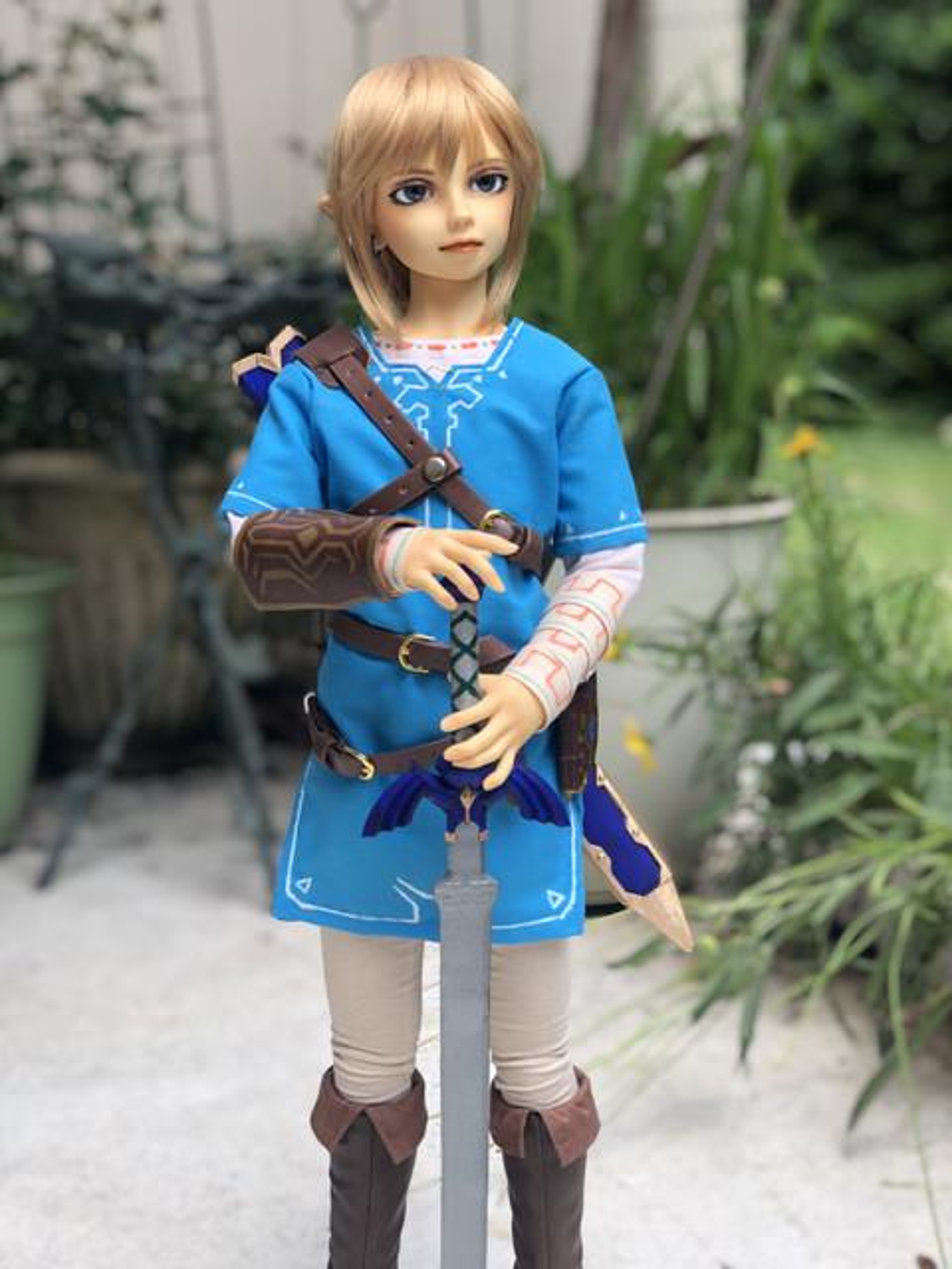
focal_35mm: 57
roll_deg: -0.4
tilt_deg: -8.2
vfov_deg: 33.8
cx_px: 476
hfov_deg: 25.7
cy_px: 634
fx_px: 2090
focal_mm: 6.6
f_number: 2.8
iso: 20
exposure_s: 1/170
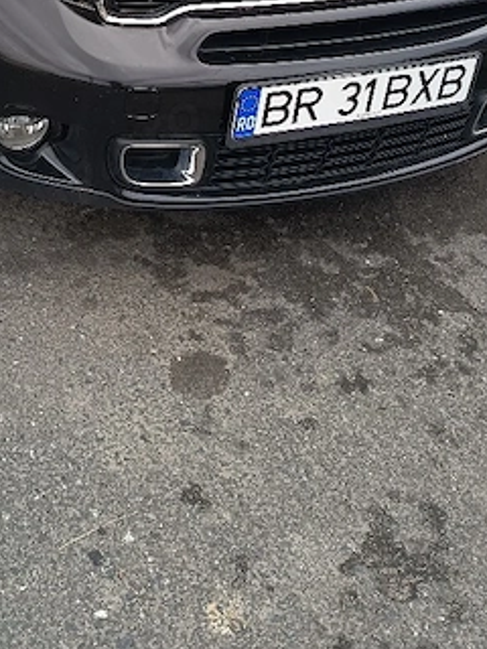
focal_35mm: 60
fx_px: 1125
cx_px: 150
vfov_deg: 29.0
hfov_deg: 24.3
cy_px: -71
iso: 118
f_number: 1.7
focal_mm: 5.24
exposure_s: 1/120
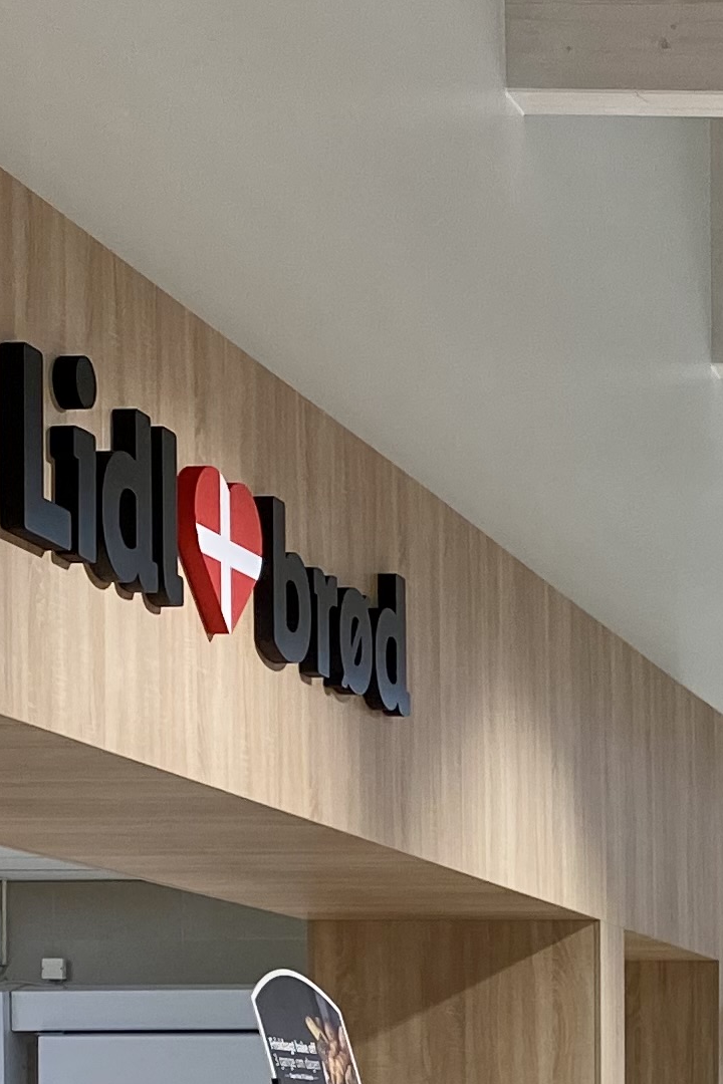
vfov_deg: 19.4
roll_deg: -0.2
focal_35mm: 101
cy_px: 1174
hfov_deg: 12.7
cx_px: 1153
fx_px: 3042
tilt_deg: -0.4
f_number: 1.8
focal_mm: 4.25
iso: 100
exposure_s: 1/100
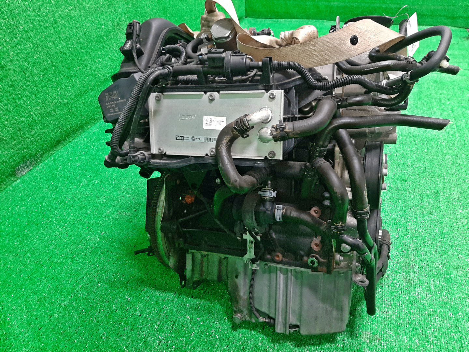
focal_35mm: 26
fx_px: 352
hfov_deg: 67.3
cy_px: 176
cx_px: 234
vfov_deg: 53.1
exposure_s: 1/50
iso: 222
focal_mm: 3.93
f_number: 1.7
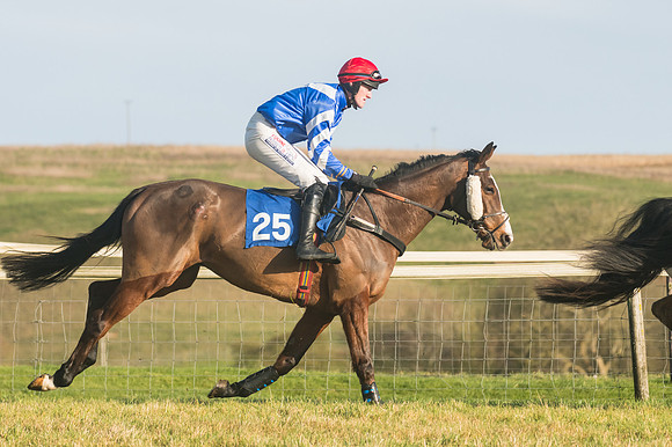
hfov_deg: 8.1
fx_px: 4757
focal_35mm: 255
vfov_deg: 5.4
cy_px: 224
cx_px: 336
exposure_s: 1/4000
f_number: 5
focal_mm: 170
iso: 400
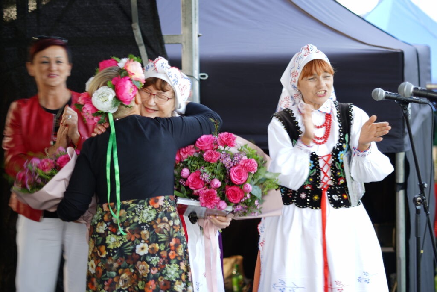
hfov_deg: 27.0
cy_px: 146
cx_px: 218
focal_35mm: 75
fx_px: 910
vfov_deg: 18.2
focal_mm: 50
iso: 50
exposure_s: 1/13
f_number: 1.8
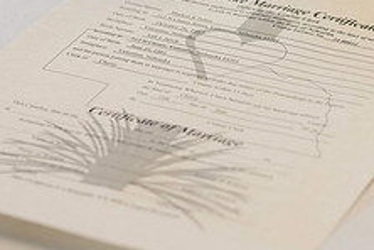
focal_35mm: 222
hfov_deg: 9.3
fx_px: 2306
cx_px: 298
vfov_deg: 6.2
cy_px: 79
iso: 640
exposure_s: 1/125
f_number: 3.5
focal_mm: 85
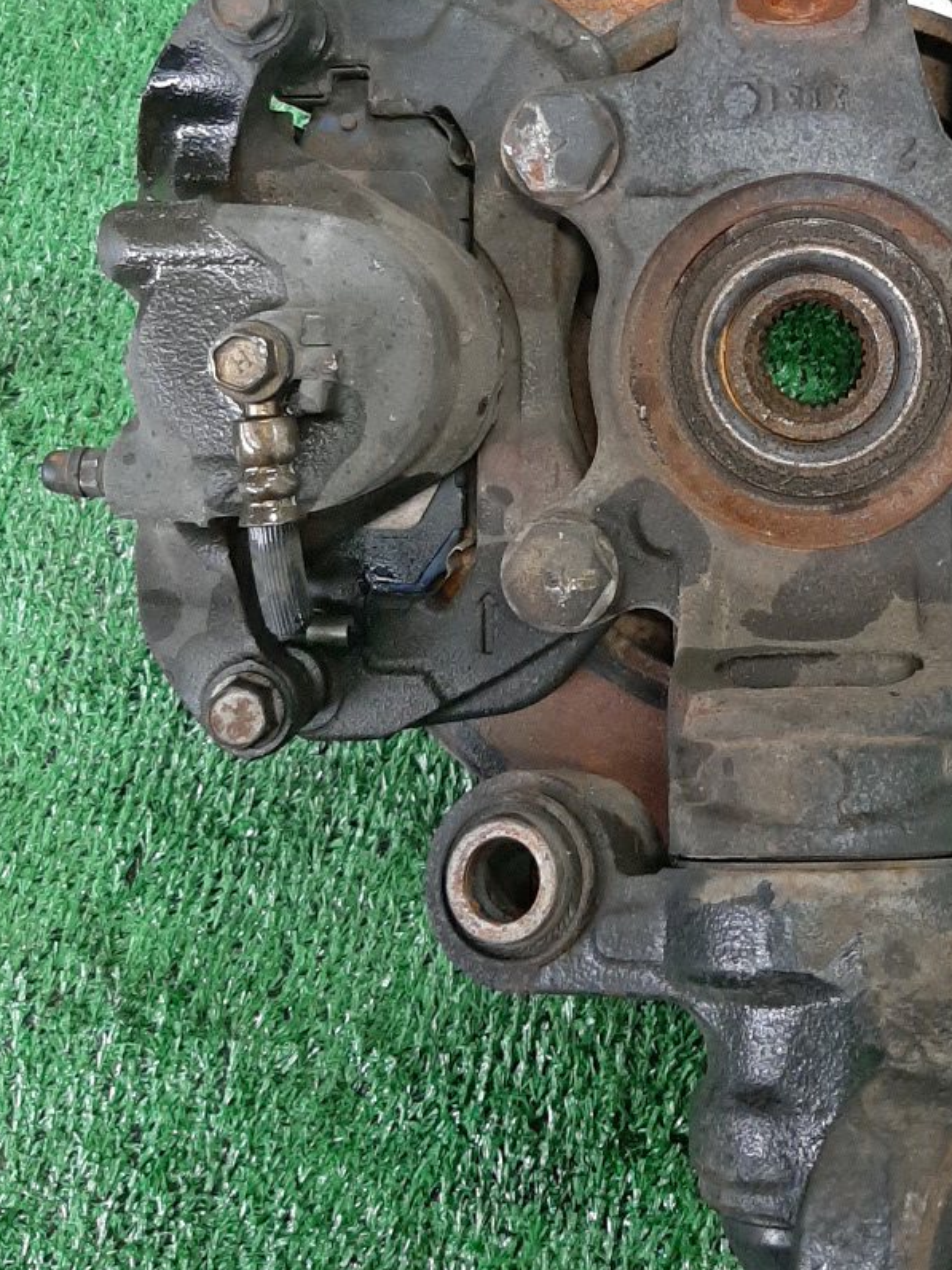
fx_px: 1725
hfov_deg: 30.3
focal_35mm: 47
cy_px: 316
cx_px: 727
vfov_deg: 39.4
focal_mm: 3.93
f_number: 1.7
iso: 219
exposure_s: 1/50
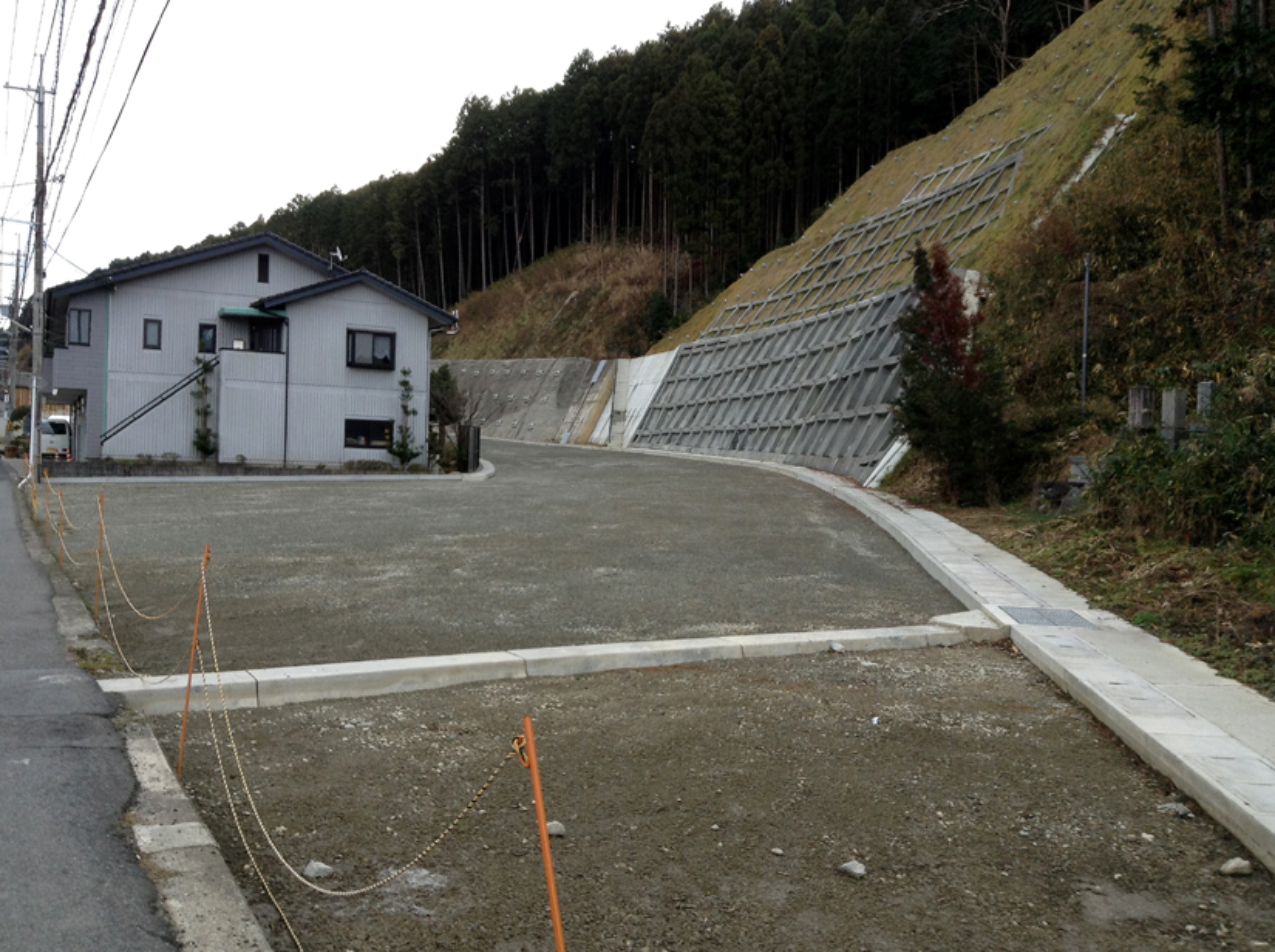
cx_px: 629
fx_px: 1250
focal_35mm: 34
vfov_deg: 41.7
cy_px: 468
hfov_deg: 54.0
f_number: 2.4
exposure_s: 1/320
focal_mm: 3.3
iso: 32
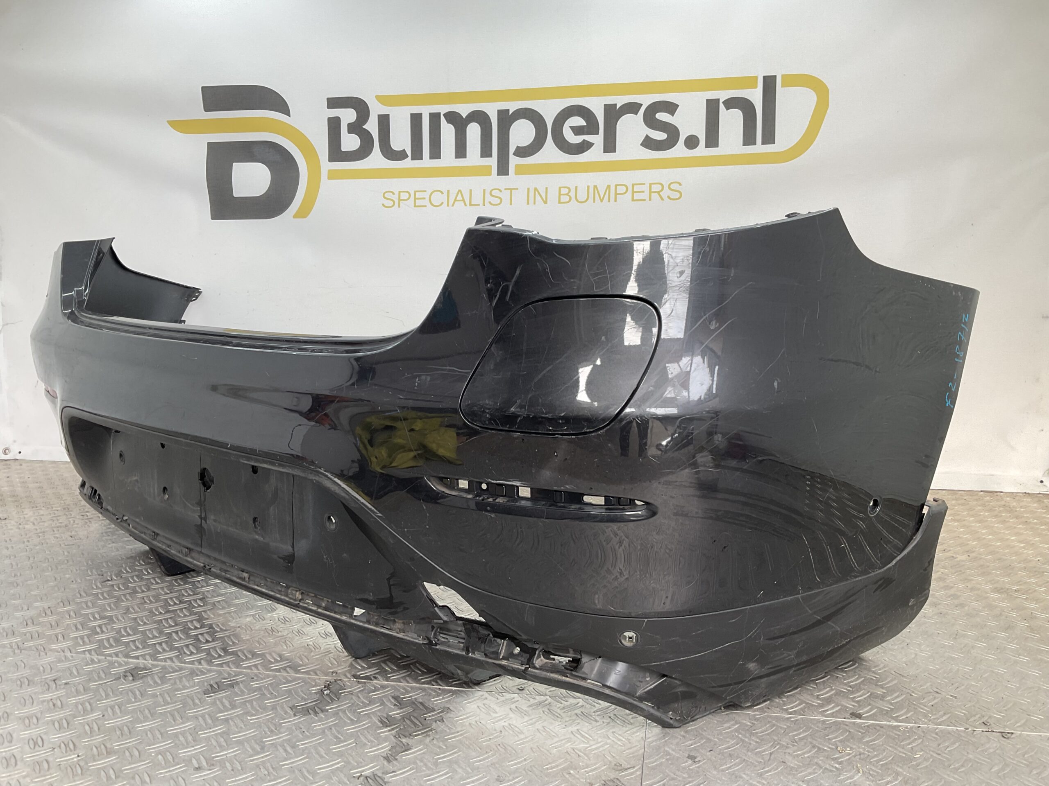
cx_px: 524
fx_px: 879
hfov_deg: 61.7
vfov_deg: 48.2
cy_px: 393
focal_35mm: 29
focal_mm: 3
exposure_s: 1/120
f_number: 1.8
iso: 16
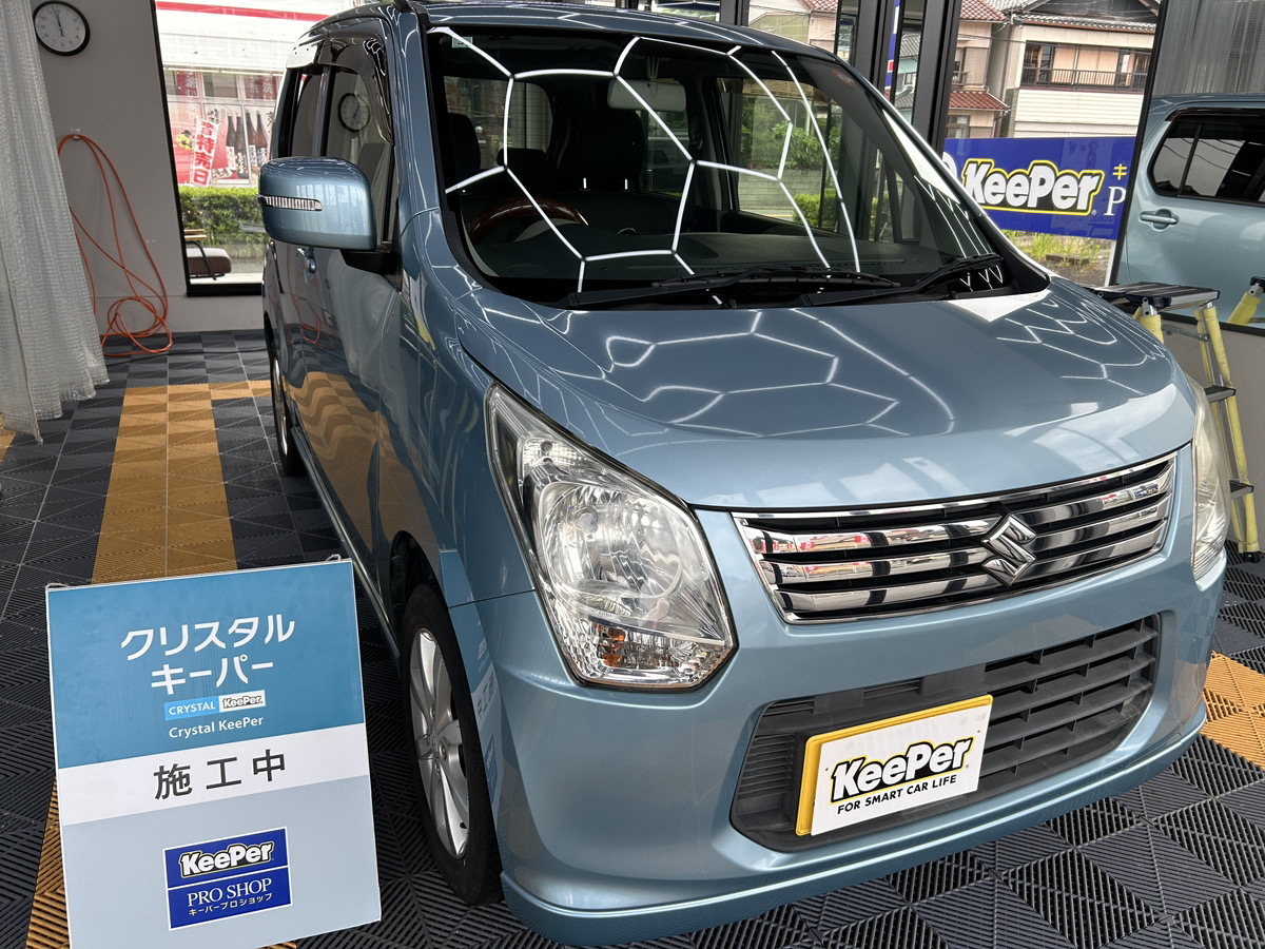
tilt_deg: -18.5
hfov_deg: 67.3
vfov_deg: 53.1
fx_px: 950
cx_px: 632
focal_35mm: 26
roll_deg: -1.3
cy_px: 474
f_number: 1.5
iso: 50
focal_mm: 5.7
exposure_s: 1/687
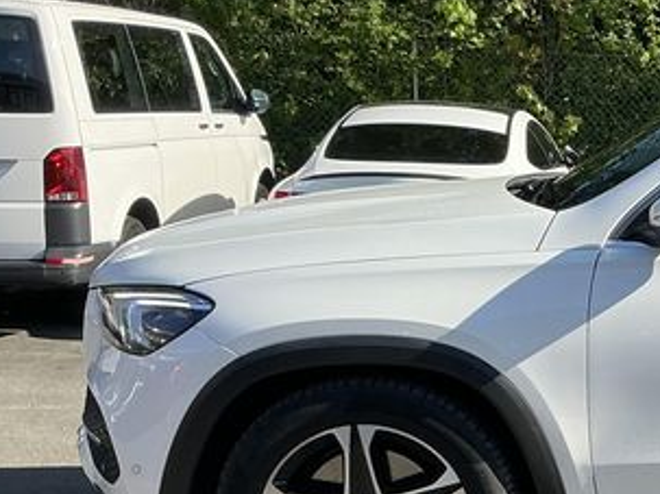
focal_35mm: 74
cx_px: 845
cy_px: 398
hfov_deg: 23.5
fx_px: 1410
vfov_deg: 19.7
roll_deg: -1.7
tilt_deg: -10.9
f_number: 1.8
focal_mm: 3
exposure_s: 1/1221
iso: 25
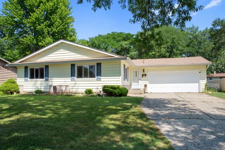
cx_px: 112
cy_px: 75
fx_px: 150
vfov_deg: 53.2
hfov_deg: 73.7
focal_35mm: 24
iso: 320
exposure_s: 1/320
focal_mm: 24
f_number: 9
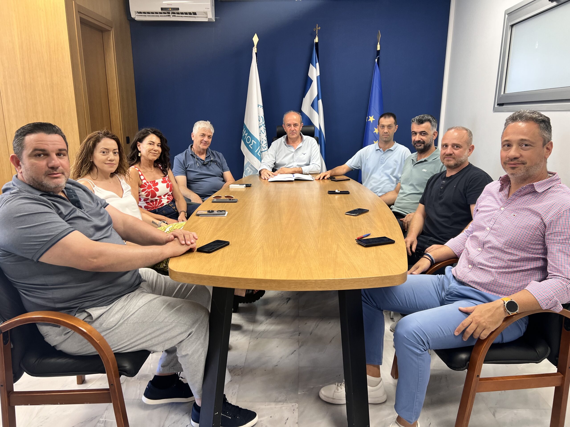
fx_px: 428
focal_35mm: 26
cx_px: 285
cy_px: 214
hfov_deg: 67.3
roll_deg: -0.2
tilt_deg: -14.1
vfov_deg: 53.1
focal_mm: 5.7
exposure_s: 1/100
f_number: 1.5
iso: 125
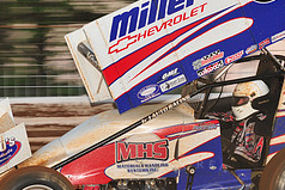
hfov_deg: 5.8
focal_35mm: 353
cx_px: 200
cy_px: 122
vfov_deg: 3.9
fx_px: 2796
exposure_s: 1/320
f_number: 7.1
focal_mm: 145
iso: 800
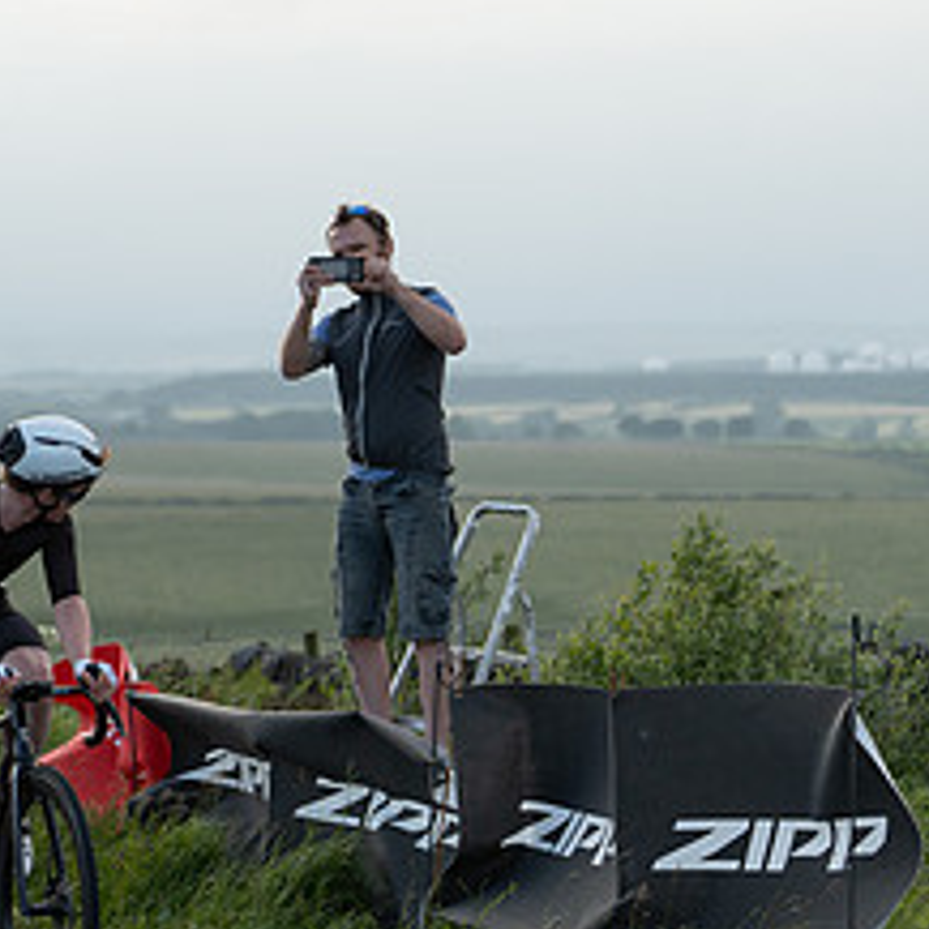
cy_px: 362
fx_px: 4828
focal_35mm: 159
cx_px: 30
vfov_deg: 11.0
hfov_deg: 10.9
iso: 400
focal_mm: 70
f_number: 3.2
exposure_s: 1/1250
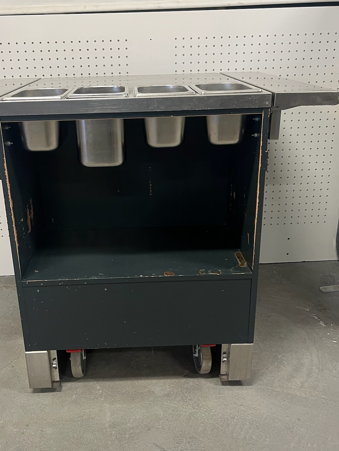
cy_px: 229
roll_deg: +1.9
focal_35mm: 36
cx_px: 143
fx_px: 470
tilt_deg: -22.0
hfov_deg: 39.6
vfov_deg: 51.4
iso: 125
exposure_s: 1/50
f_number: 1.6
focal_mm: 5.1
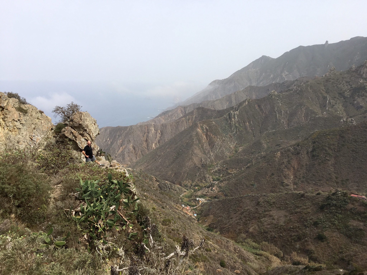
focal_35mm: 29
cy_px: 138
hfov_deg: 61.7
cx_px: 184
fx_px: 307
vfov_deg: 48.2
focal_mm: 4.15
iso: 25
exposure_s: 1/1923
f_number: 2.2
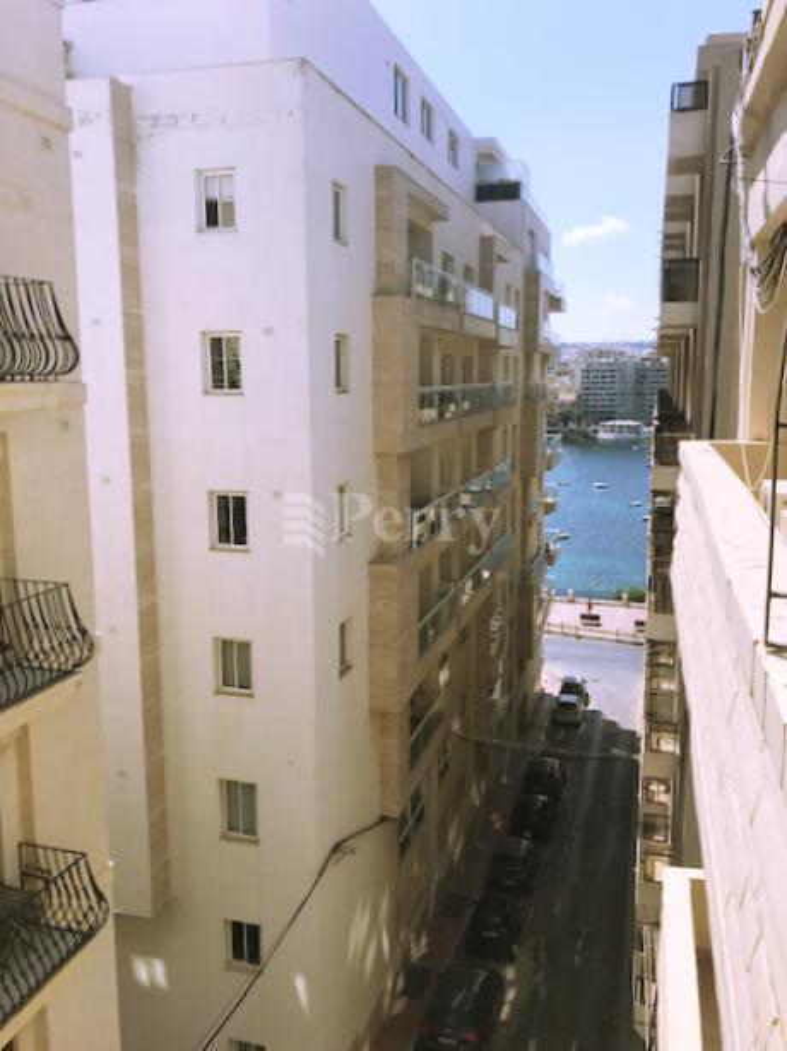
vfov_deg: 63.5
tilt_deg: -8.4
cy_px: 526
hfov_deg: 49.7
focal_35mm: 28
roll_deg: +3.0
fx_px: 849
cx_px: 394
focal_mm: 3.99
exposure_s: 1/3195
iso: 20
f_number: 1.8
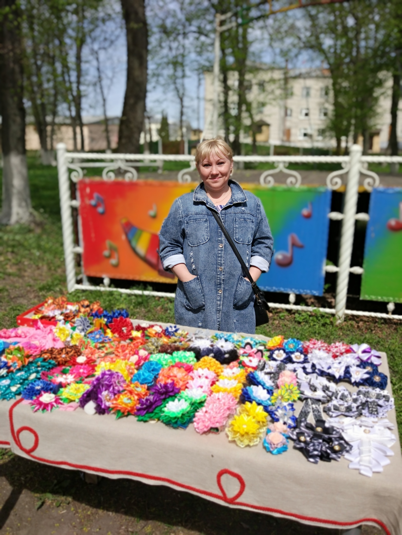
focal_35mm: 28
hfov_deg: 49.7
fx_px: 434
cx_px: 201
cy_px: 268
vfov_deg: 63.4
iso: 101
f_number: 2
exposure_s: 1/1275
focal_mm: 4.26
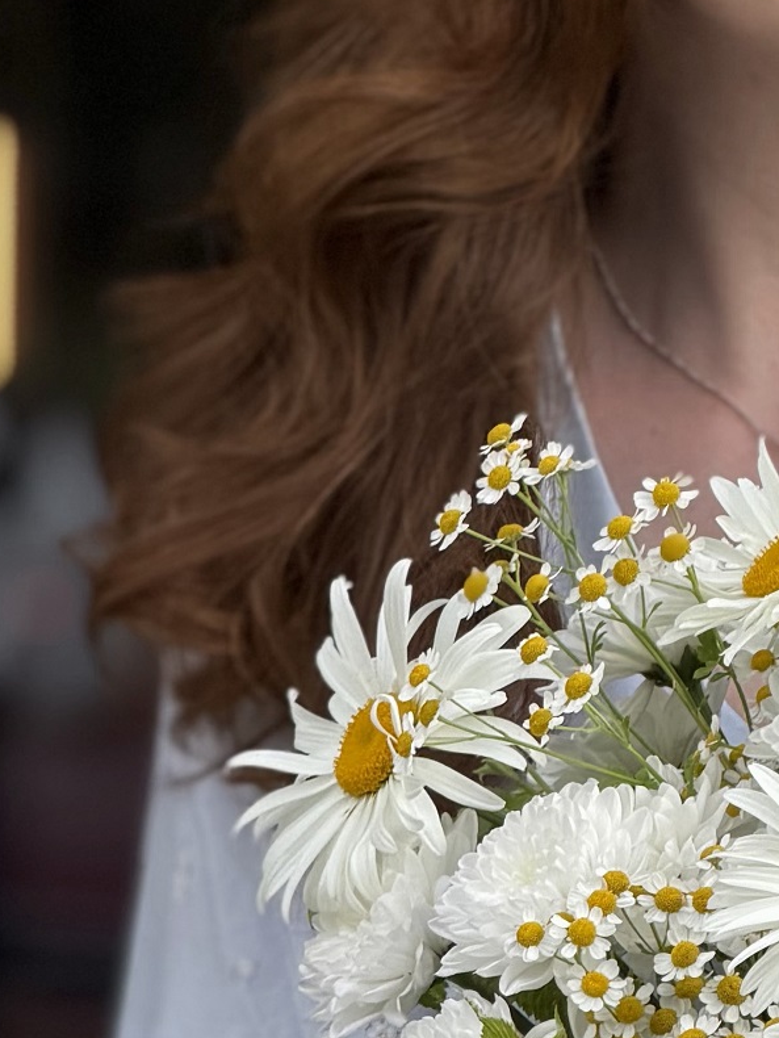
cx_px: 1014
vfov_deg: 7.0
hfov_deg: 5.3
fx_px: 8427
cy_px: 1153
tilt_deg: -6.8
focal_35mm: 281
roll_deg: -0.9
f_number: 2.8
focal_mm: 16.89
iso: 50
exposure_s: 1/242
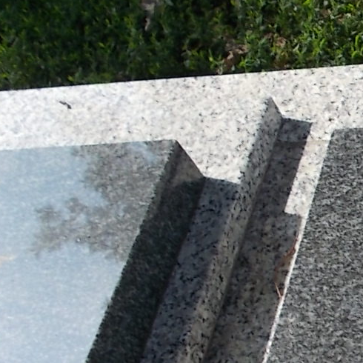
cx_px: 524
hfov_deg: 20.2
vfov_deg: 23.0
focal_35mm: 75
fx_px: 890
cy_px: 235
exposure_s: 1/125
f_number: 8
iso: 80
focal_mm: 4.6
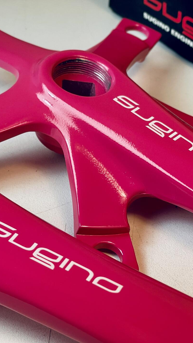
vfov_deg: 27.9
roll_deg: -1.7
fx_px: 691
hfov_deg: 15.8
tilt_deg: -39.3
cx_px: 45
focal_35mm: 76
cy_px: 171
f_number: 2
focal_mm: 6
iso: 25
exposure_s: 1/264
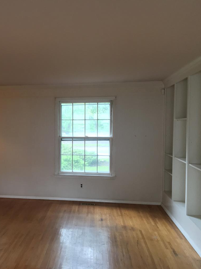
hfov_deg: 33.8
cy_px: 142
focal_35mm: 41
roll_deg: +0.4
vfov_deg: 45.8
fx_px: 317
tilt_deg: -3.6
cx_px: 32
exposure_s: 1/30
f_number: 2.2
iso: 160
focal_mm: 4.15
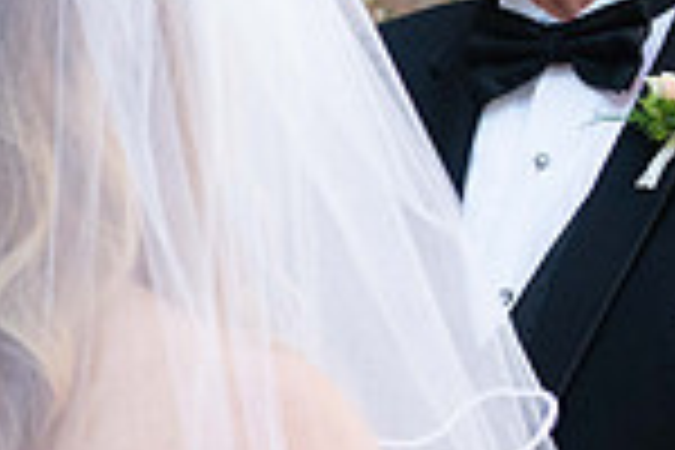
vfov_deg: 4.1
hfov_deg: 6.1
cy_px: 155
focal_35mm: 333
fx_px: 6243
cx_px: -189
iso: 800
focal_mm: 86
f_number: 4.5
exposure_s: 1/800
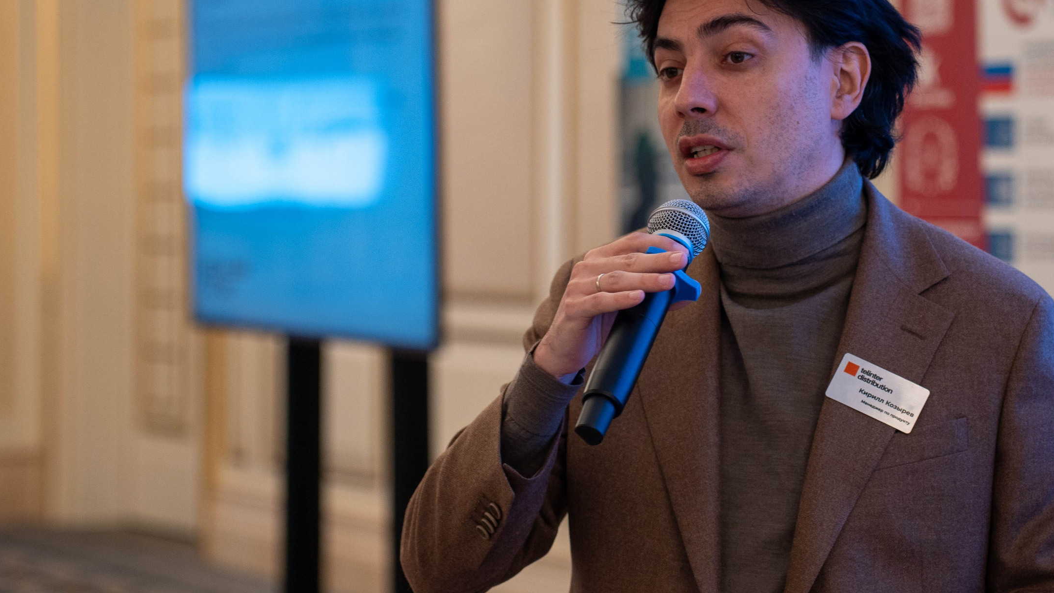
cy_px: 284
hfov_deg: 15.5
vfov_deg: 8.7
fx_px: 3884
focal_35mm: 139
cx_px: 567
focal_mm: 75
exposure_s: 1/200
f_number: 2.8
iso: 400
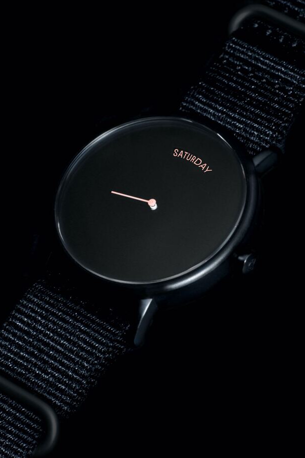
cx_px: 148
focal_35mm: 86
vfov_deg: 23.7
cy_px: 250
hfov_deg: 15.9
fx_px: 1094
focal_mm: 50
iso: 400
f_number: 7.1
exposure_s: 1/200
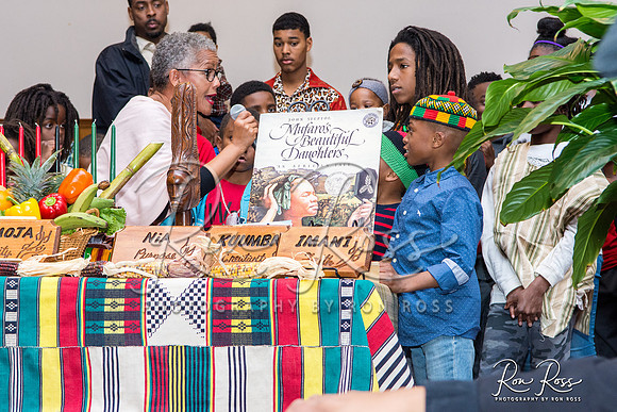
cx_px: 308
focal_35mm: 82
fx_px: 1414
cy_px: 206
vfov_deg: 16.6
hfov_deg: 24.6
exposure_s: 1/100
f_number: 5
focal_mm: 55
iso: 800
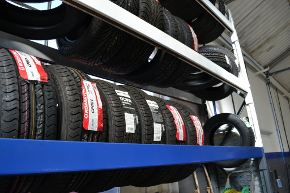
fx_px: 217
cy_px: 96
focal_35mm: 27
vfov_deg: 47.9
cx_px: 145
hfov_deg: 67.4
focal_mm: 18
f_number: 5.6
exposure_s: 1/125
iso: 280
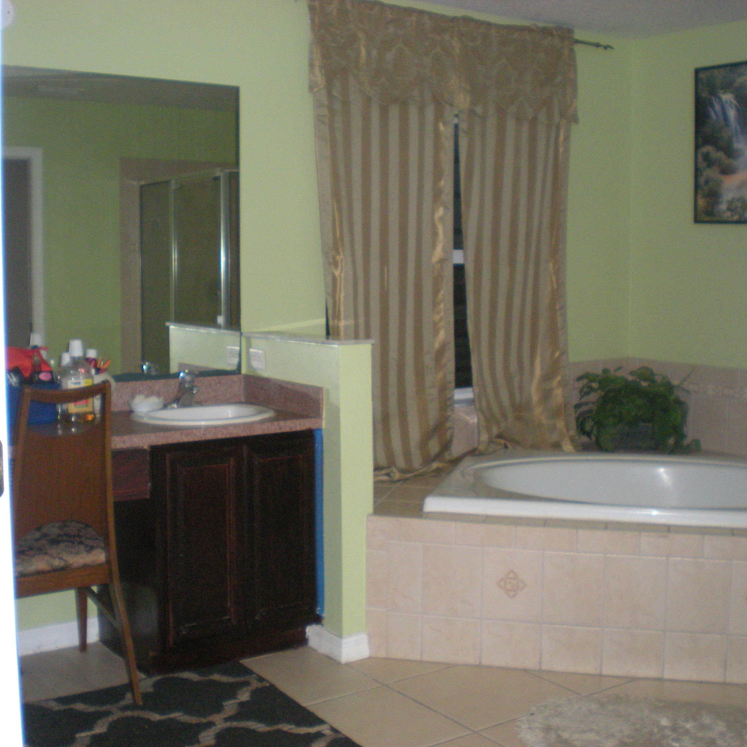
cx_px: 394
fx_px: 1099
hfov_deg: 37.5
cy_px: 372
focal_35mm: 45
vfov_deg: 37.6
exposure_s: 1/60
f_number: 3.1
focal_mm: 6.3
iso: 303
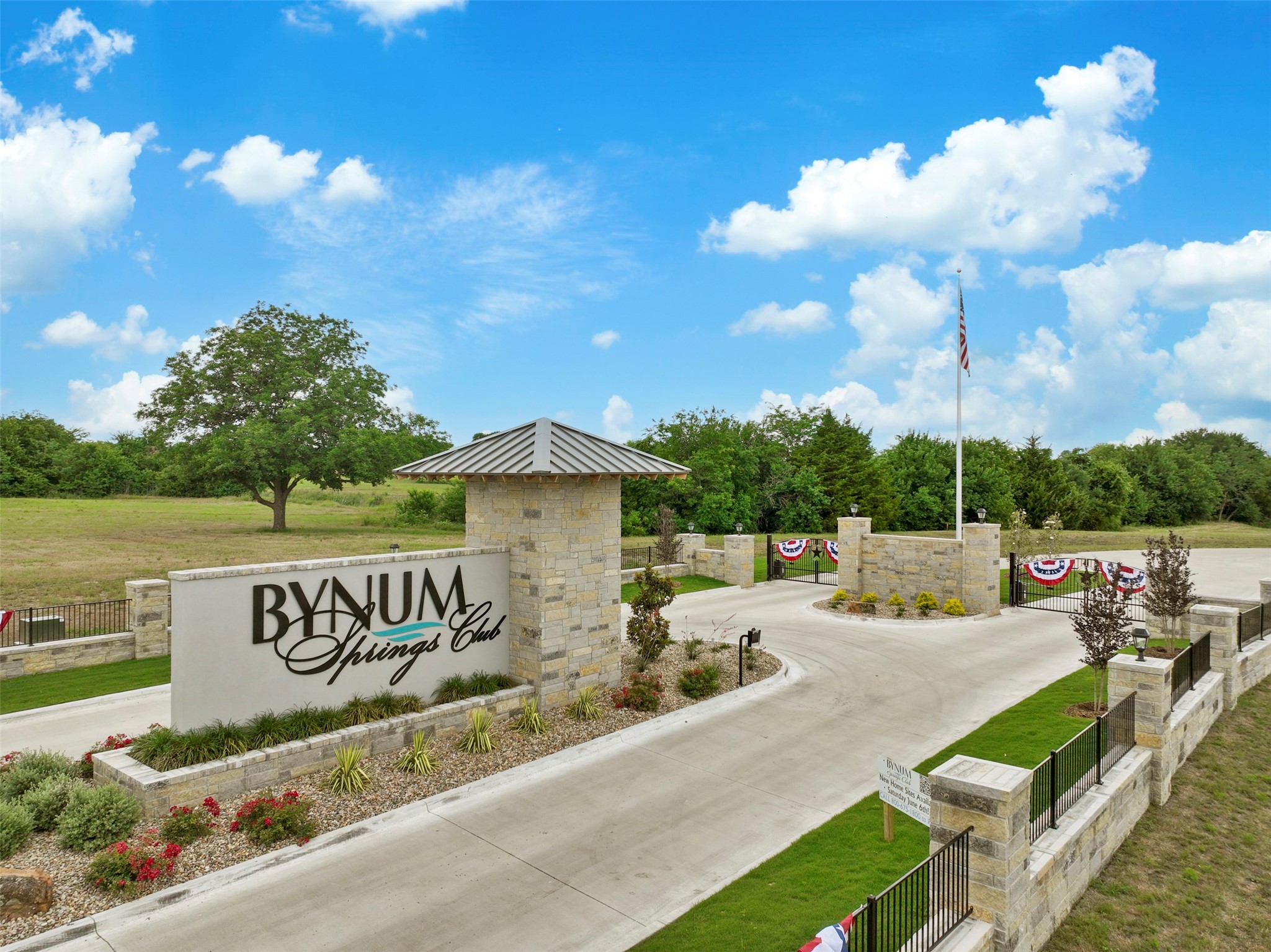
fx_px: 881
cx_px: 636
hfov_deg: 71.6
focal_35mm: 24
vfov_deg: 56.8
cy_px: 476
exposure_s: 1/1600
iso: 120
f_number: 2.8
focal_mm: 12.29
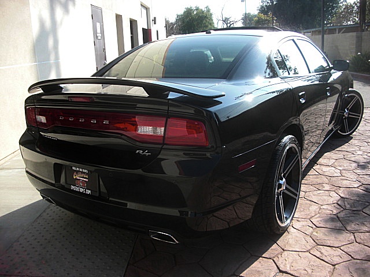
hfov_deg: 51.4
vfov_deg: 39.7
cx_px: 185
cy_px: 138
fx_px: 385
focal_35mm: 36
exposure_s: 1/400
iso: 50
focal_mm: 6.3
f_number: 2.8
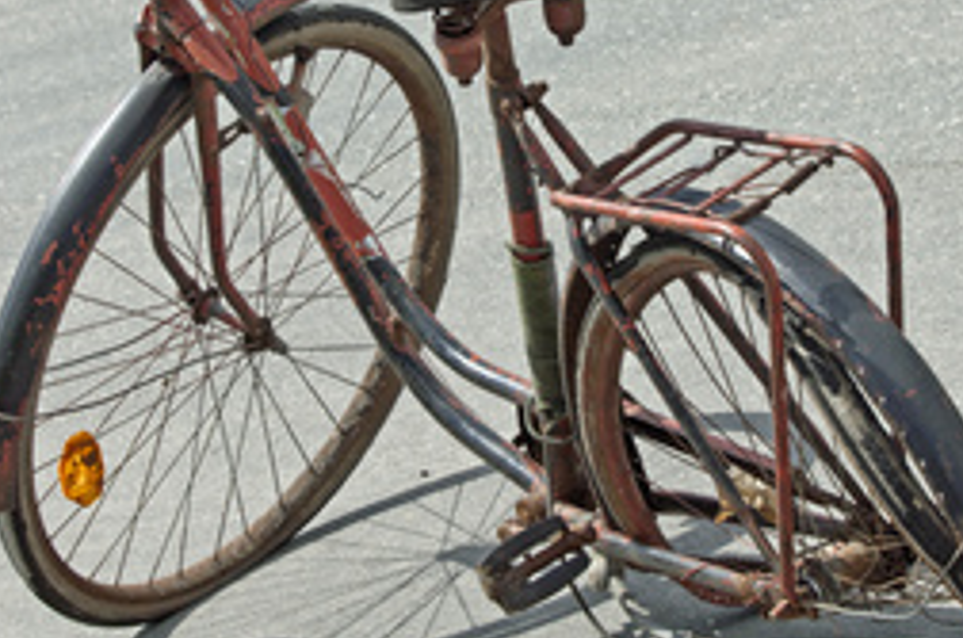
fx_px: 6221
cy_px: 153
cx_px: 514
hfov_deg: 8.9
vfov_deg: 5.9
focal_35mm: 233
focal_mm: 92
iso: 100
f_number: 8.5
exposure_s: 1/320
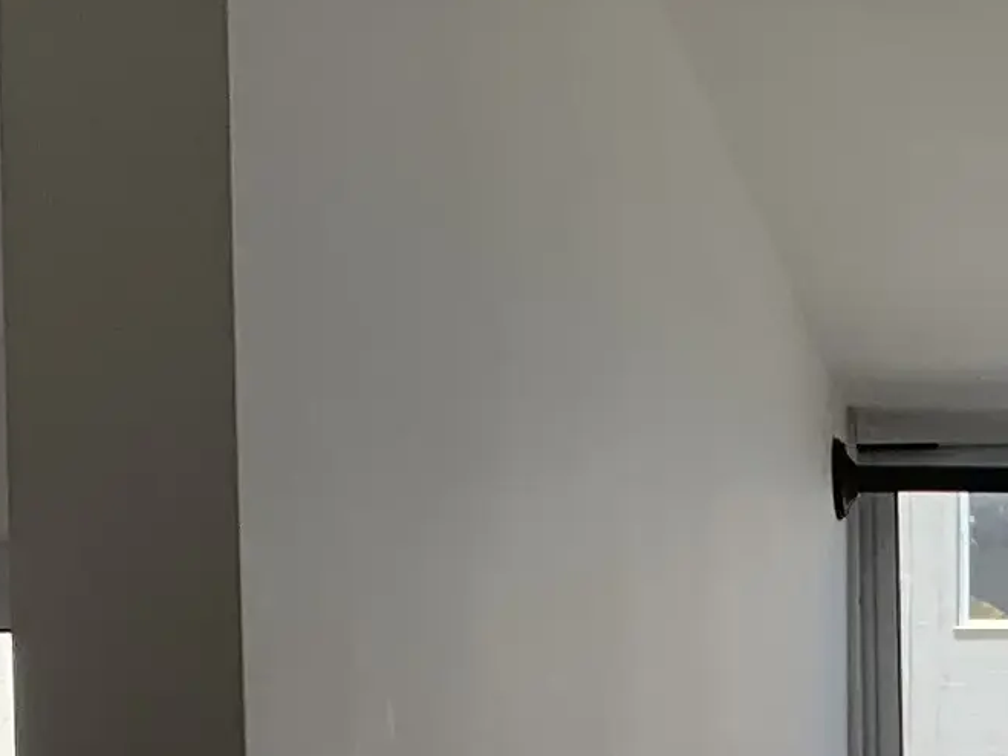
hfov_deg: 12.1
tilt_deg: -4.4
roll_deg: +0.8
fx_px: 4629
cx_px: 1302
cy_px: 1881
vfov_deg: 8.5
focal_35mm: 159
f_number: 1.8
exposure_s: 1/842
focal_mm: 4.25
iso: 25
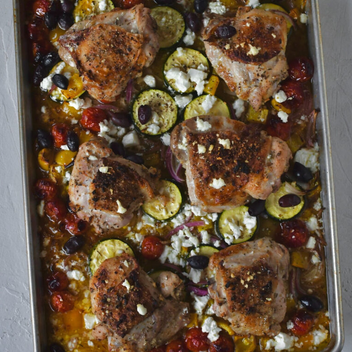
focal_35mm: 67
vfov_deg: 25.7
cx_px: 177
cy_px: 155
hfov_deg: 25.7
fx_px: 771
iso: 800
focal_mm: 35
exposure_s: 1/200
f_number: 4.5
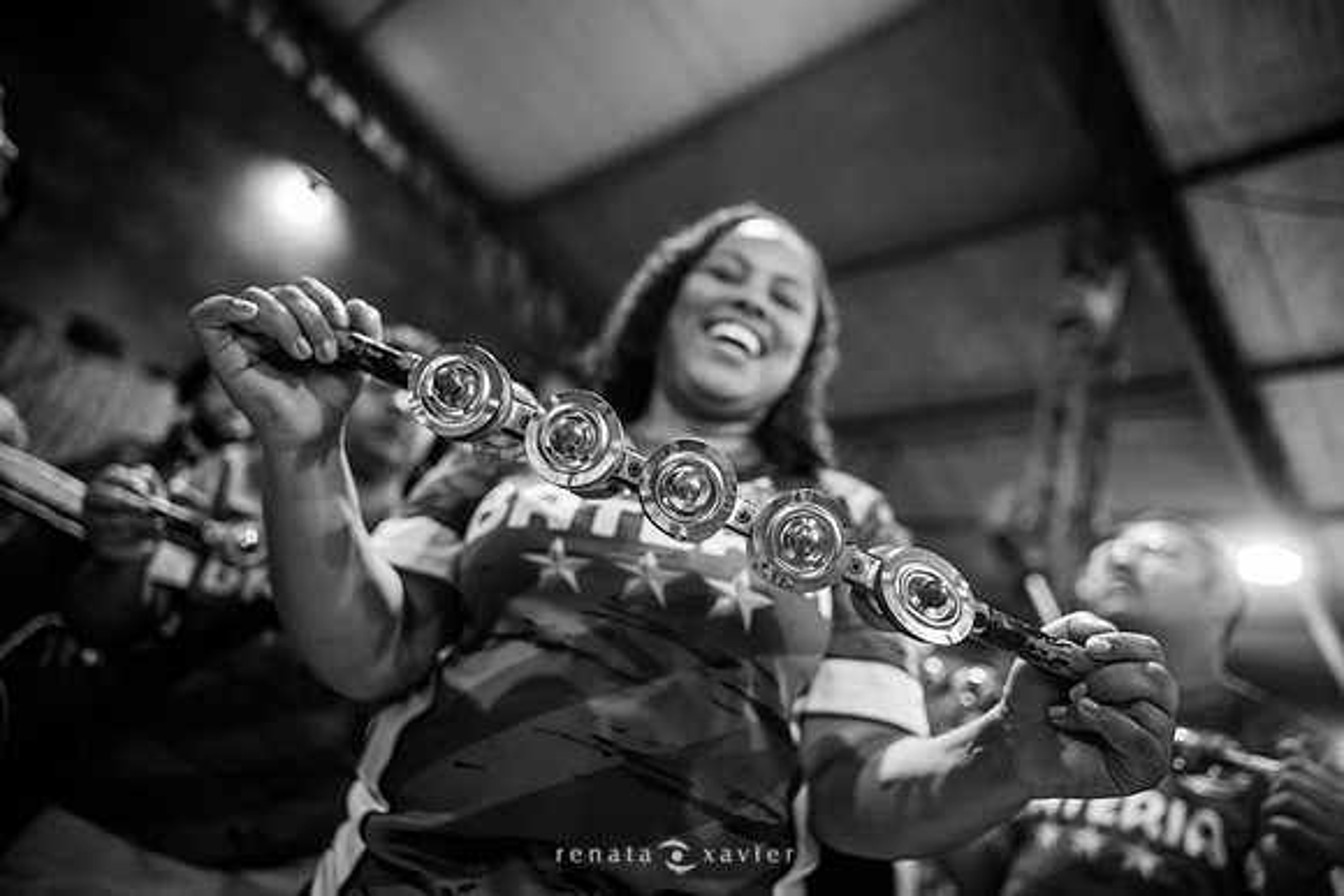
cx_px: 672
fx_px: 896
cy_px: 448
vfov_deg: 53.2
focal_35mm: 24
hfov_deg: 73.7
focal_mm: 24
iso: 1600
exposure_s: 1/320
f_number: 1.8
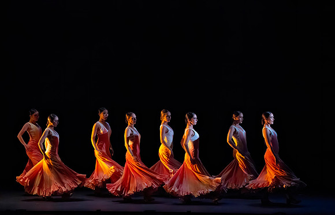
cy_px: 112
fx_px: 1944
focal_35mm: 211
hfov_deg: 9.8
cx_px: 168
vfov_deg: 6.3
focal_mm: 209
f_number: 5.6
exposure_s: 1/400
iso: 16000
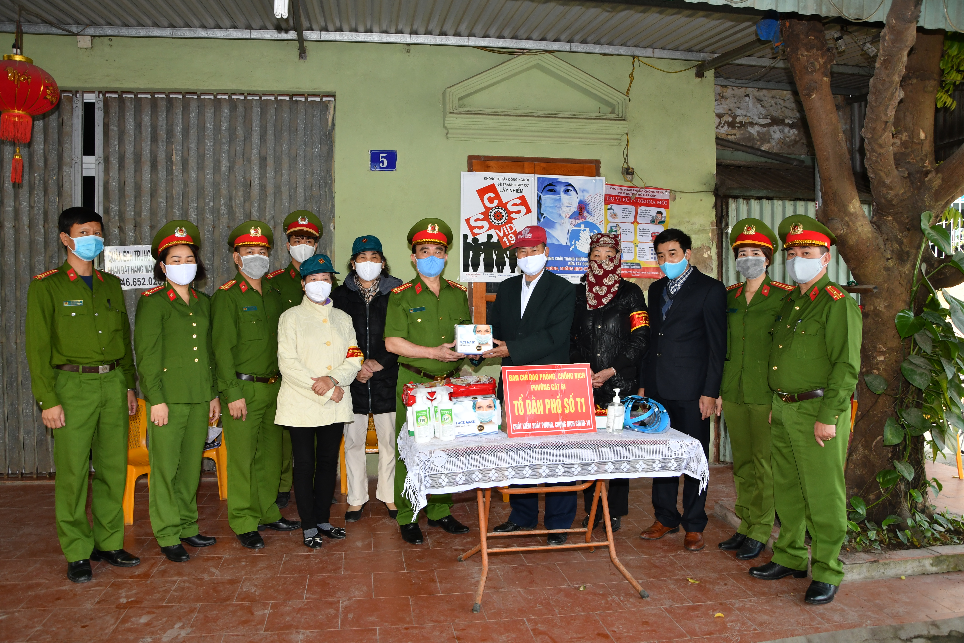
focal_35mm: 27
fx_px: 723
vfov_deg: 47.9
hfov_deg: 67.4
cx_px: 482
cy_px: 322
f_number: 5.6
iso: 400
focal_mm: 18
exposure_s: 1/200
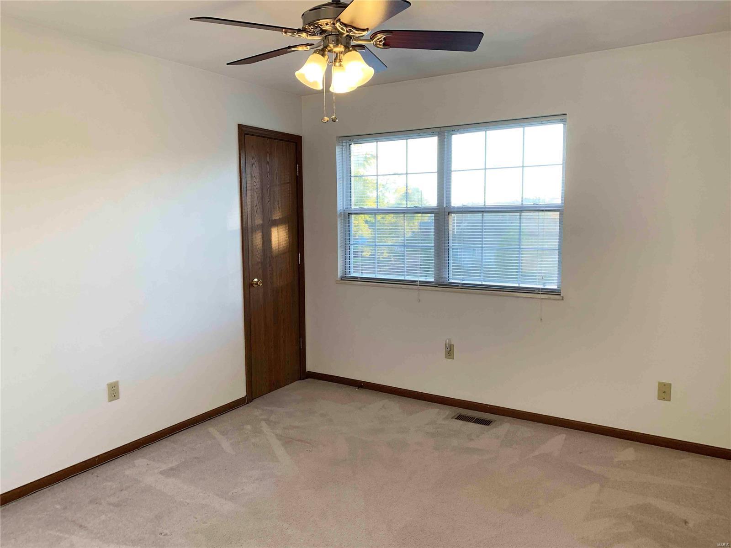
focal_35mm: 26
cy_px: 274
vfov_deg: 53.1
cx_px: 366
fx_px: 549
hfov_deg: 67.3
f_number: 1.8
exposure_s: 1/120
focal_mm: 4.25
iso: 80
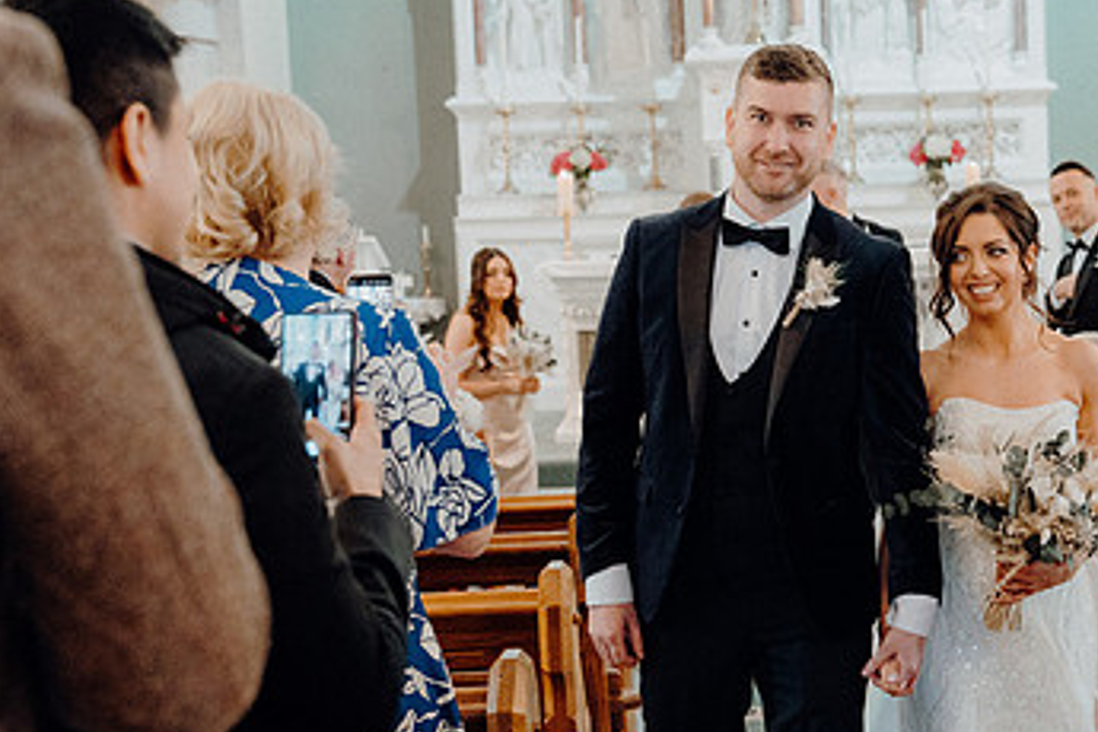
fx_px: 2257
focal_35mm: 74
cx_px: 897
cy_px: 501
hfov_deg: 26.8
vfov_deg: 18.4
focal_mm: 44
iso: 5000
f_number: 3.5
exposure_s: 1/160
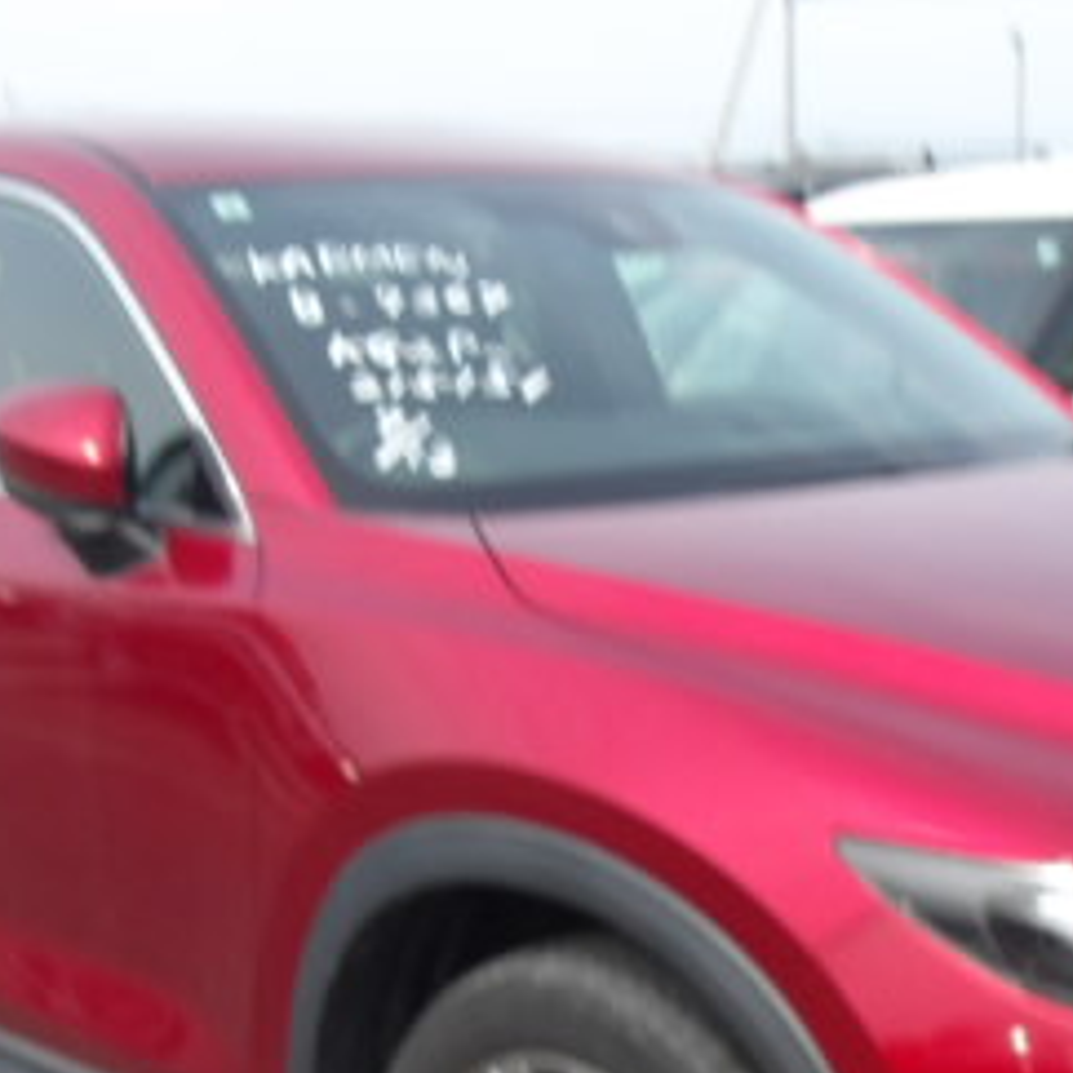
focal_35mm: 63
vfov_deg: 26.8
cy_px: 847
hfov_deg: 27.1
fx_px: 2209
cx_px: 718
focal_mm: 4.9
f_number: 10.4
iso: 100
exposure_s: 1/60
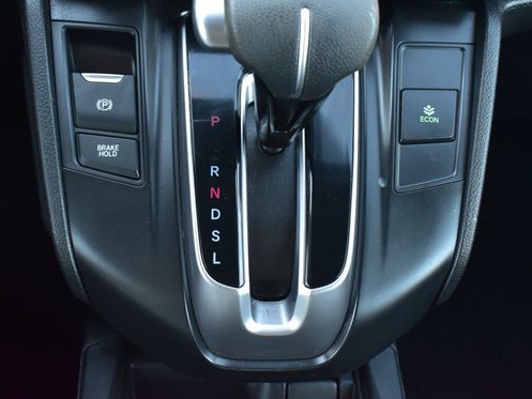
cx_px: 288
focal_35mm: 52
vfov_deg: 28.0
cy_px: 174
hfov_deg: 36.8
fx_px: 799
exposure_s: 1/15
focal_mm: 28
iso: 1400
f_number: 6.3
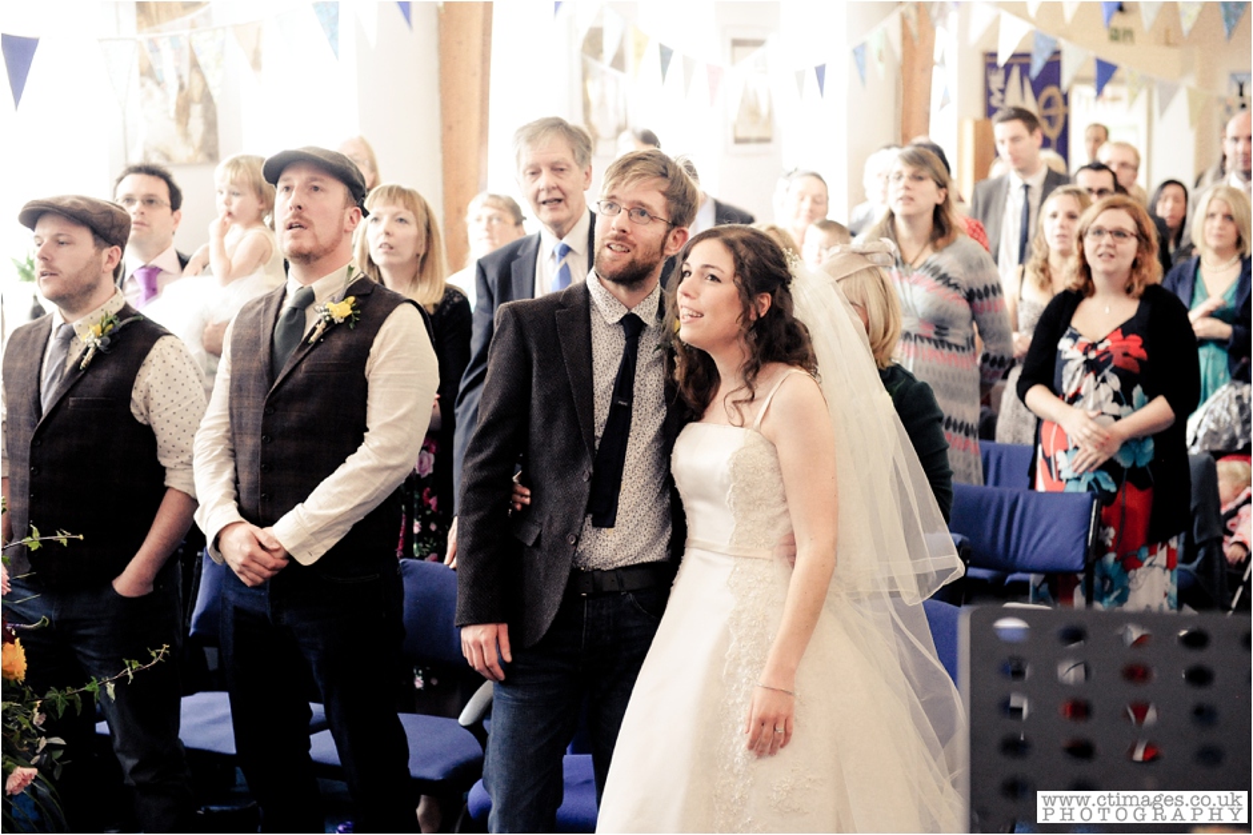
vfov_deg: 19.4
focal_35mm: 70
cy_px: 418
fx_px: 2435
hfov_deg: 28.9
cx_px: 626
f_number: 3.5
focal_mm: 70
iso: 5000
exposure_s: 1/160
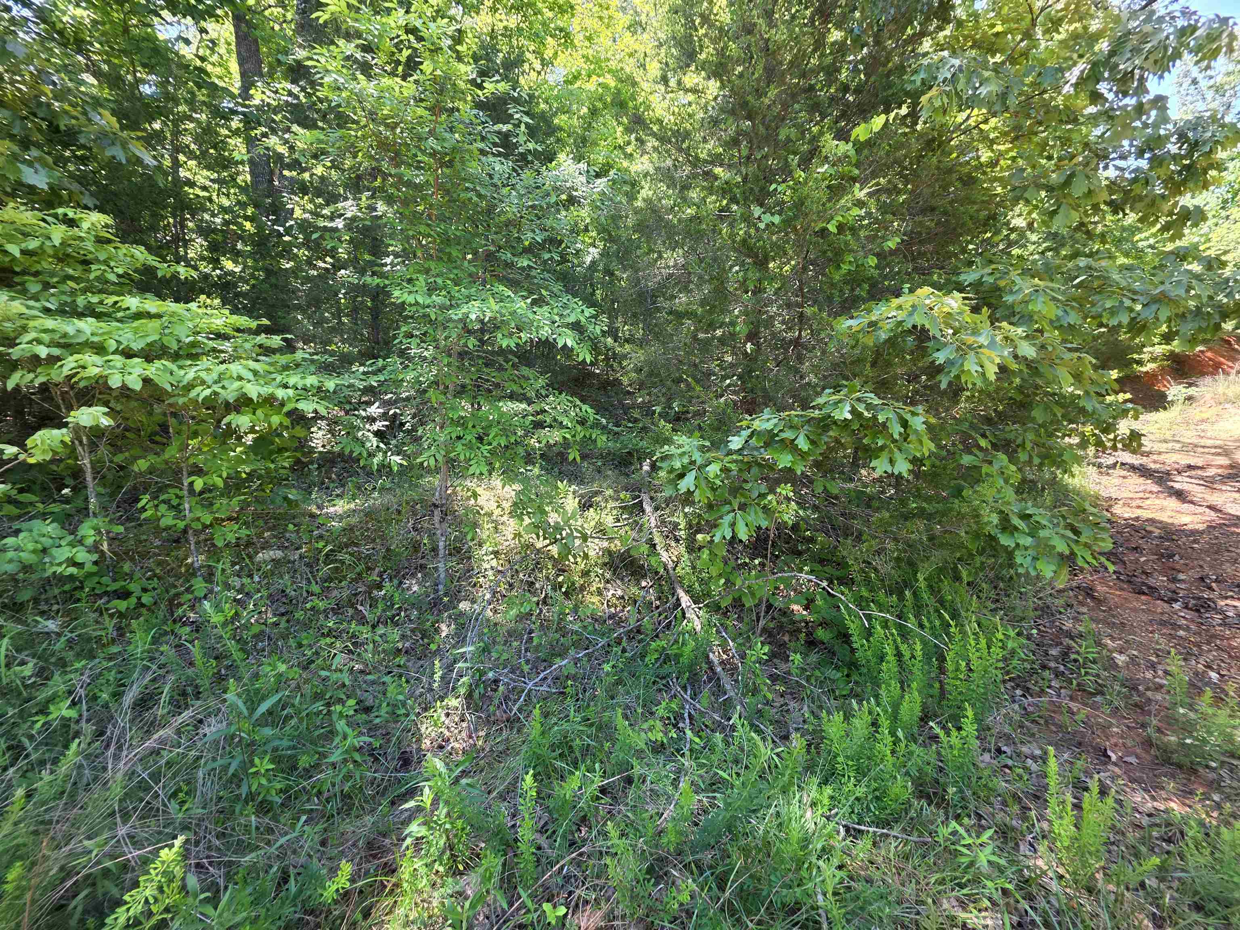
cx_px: 620
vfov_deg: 89.9
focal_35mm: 13
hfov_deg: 106.2
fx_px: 466
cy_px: 465
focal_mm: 2.2
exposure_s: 1/120
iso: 50
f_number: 1.9
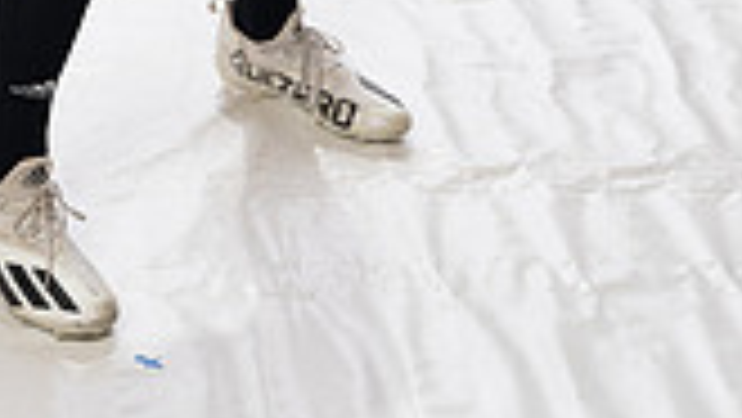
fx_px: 2362
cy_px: -566
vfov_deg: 9.1
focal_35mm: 120
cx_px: 162
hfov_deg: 17.7
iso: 400
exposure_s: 1/250
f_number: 4
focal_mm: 42
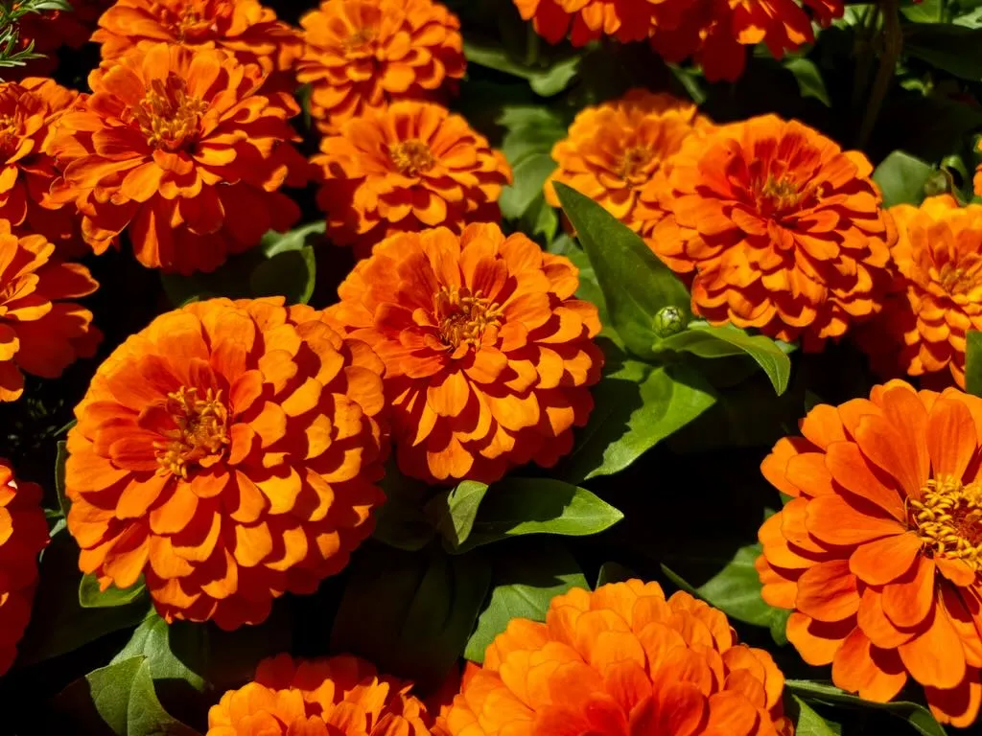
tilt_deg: -50.5
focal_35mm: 26
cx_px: 491
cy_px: 368
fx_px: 738
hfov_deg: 67.3
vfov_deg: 53.1
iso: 50
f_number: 1.6
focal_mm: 5.96
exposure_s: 1/3413
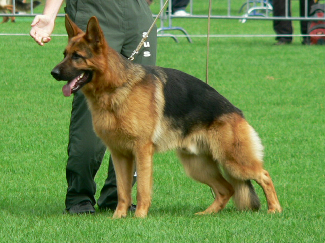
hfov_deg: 4.6
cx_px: 162
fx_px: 4056
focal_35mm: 432
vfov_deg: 3.4
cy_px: 122
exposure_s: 1/250
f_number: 4
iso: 80
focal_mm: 72
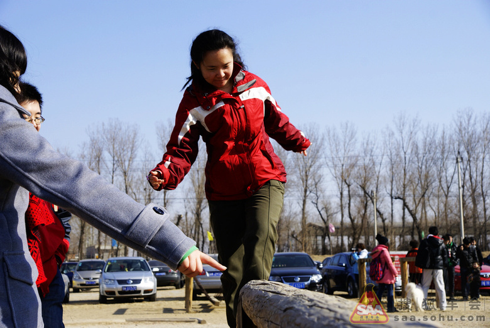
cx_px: 245
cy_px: 164
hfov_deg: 33.4
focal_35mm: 60
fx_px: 818
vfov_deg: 22.7
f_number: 8
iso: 100
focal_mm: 40
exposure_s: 1/250
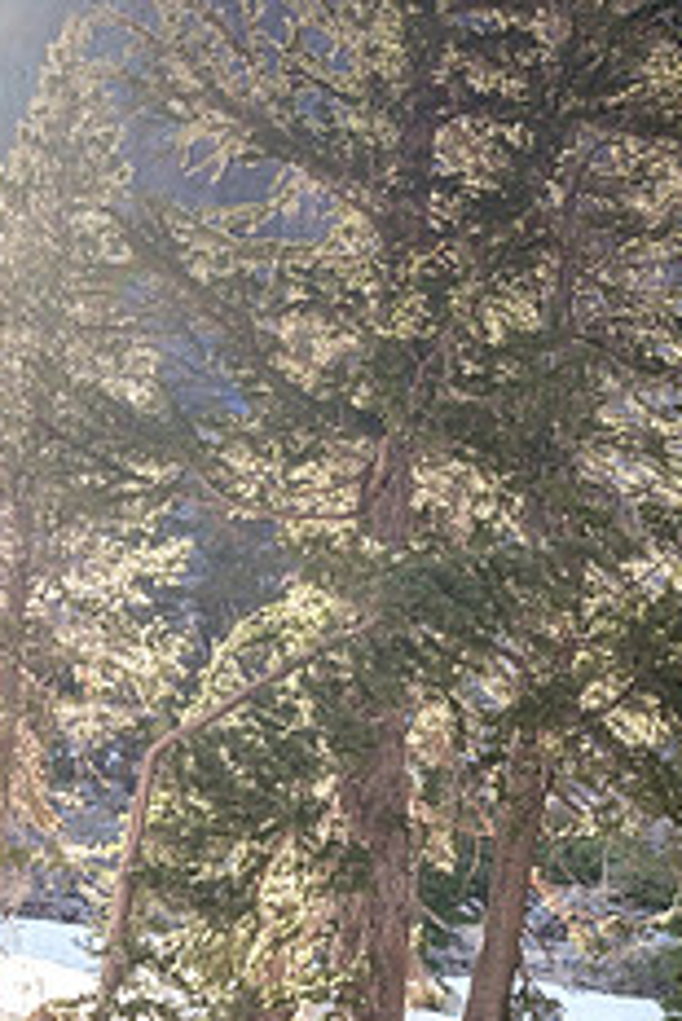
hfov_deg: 19.3
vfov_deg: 28.6
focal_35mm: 70
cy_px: 702
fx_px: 1986
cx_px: 546
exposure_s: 1/100
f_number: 5.6
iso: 250
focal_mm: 18
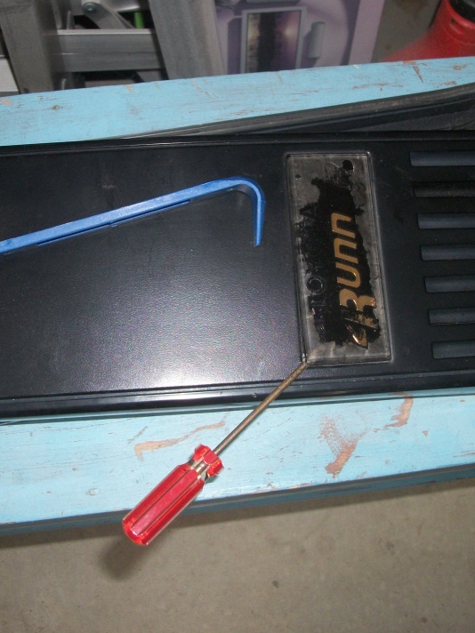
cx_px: 236
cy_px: 297
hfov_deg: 31.5
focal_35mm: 46
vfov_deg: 41.2
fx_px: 842
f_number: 2.9
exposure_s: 1/60
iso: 160
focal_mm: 5.7
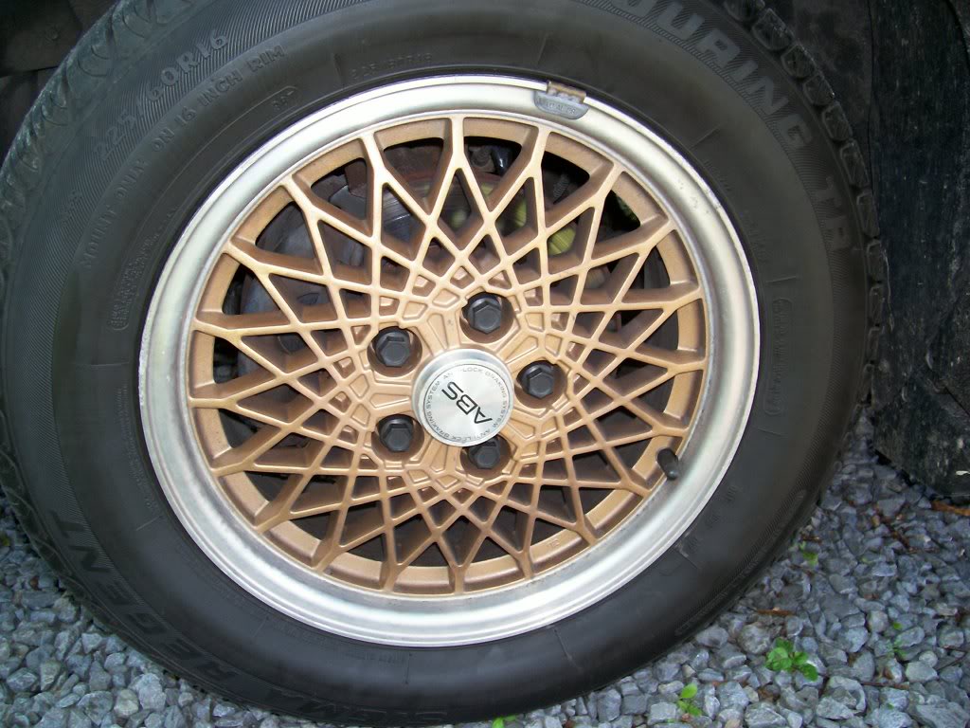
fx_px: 953
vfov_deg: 41.8
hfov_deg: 54.0
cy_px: 364
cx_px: 485
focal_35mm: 34
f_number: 2.7
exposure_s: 1/64
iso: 80
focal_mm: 5.6
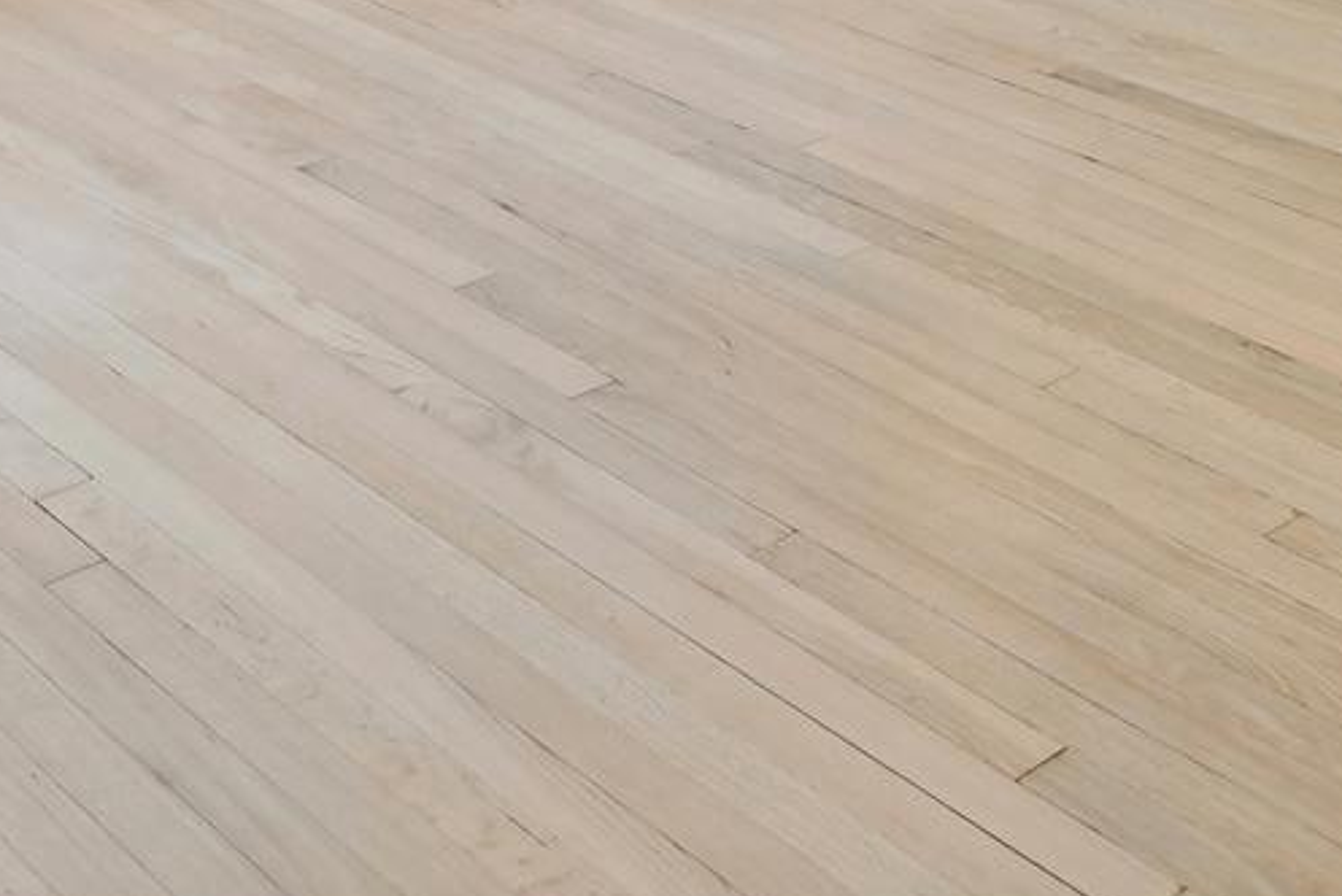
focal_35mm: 70
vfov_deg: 15.5
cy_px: -892
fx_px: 2611
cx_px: 518
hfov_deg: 28.7
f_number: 8
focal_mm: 17
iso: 200
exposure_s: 1/40
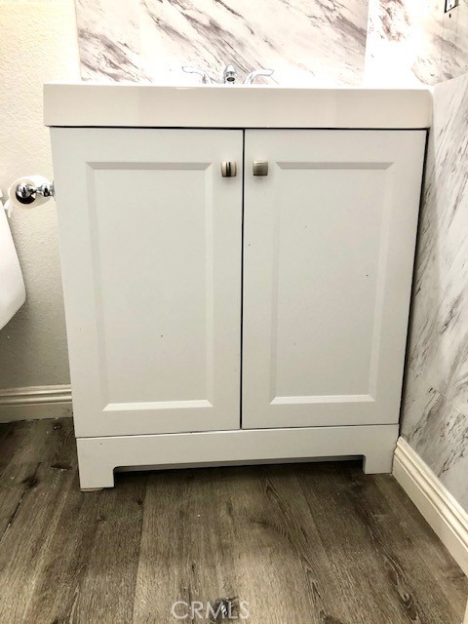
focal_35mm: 28
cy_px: 312
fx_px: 505
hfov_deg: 49.7
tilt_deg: -16.3
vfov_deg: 63.4
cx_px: 234
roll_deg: +0.7
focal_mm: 4
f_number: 1.8
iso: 40
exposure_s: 1/24
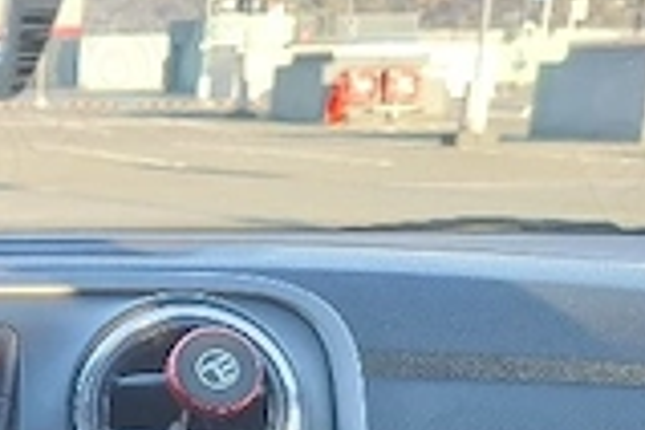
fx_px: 1612
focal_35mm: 90
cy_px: 657
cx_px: -268
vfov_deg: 14.2
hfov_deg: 20.1
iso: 100
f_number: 1.8
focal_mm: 5.54
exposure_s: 1/100
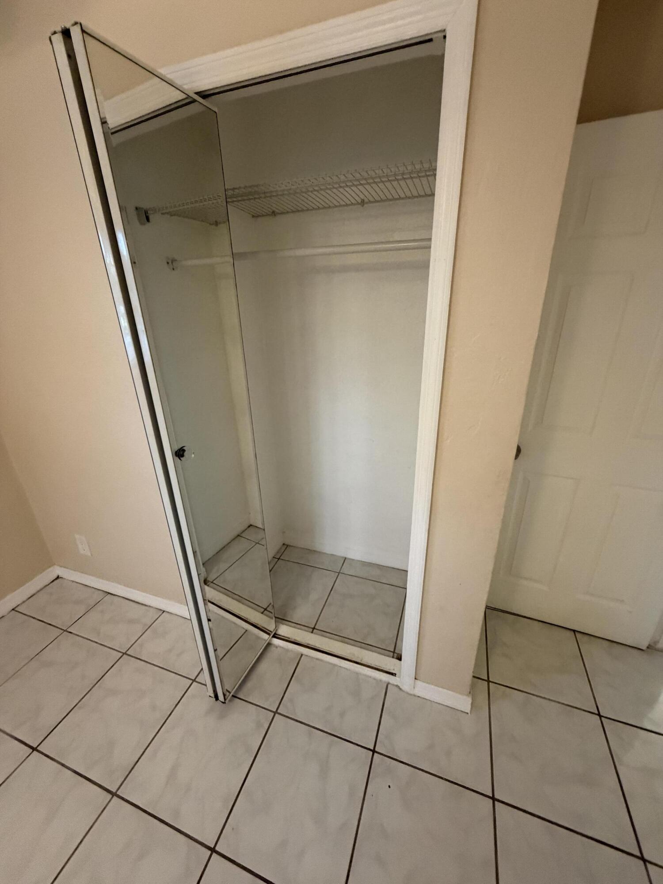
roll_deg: +1.2
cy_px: 442
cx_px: 332
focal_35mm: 14
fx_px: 358
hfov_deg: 85.7
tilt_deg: -21.8
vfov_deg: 102.1
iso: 500
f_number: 2.2
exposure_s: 1/60
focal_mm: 2.22
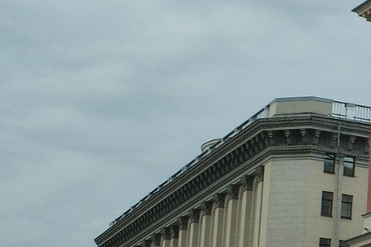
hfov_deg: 12.8
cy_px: 189
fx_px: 1566
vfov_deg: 9.0
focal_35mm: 152
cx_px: 564
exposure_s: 1/180
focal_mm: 18
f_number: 8
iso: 640
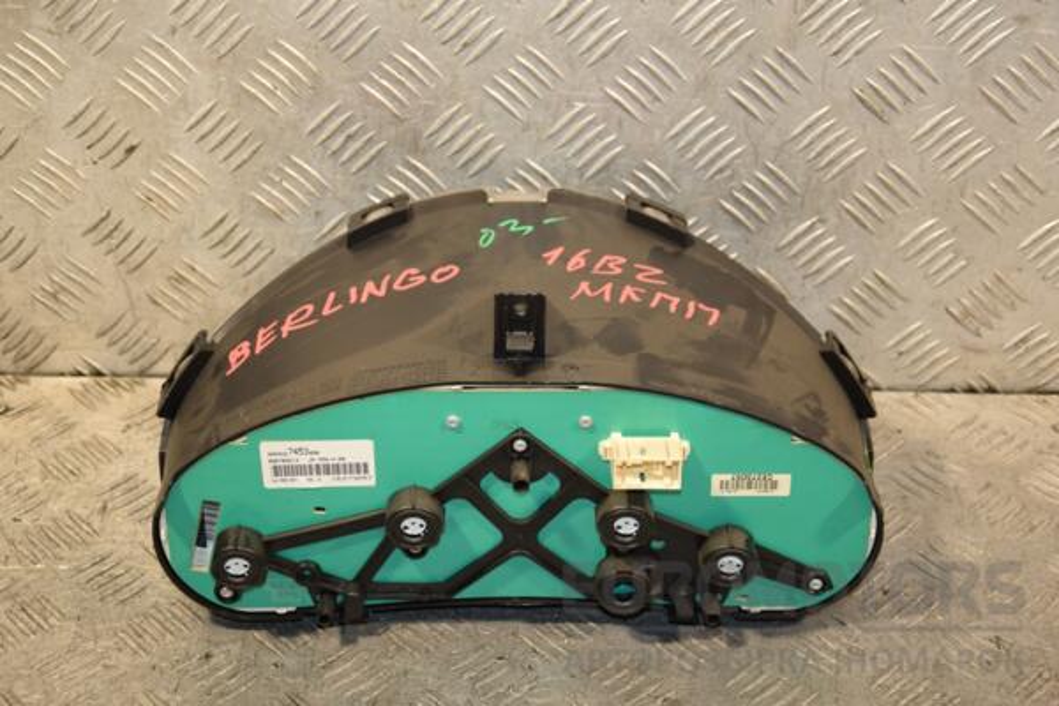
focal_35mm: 68
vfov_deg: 20.2
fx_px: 1985
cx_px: 530
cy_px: 353
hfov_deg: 29.9
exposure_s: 1/160
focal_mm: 45
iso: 800
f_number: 4.8
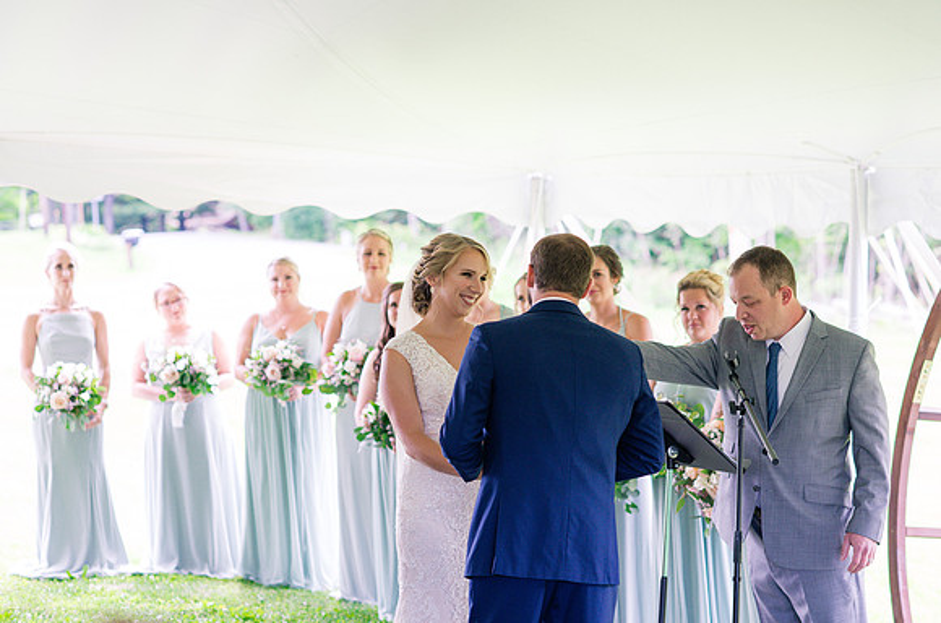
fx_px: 2488
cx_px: 514
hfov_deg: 21.4
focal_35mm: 95
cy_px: 322
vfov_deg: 14.3
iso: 500
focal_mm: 85
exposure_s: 1/250
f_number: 3.2
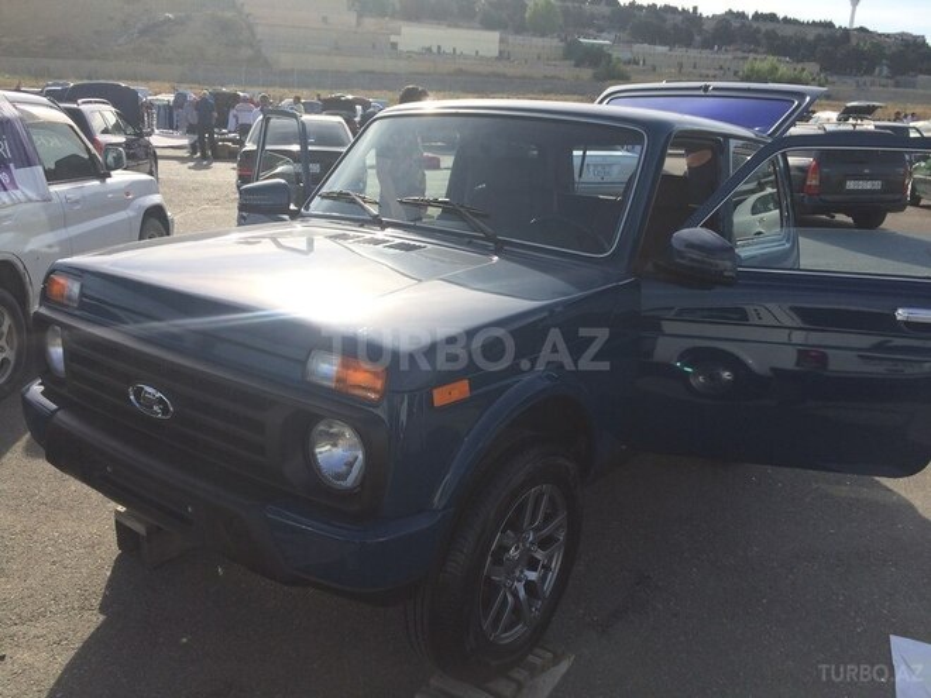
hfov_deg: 61.7
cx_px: 466
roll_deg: -2.3
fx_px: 780
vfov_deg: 48.2
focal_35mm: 29
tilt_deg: -19.6
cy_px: 349
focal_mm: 4.15
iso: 32
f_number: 2.2
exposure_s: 1/1466
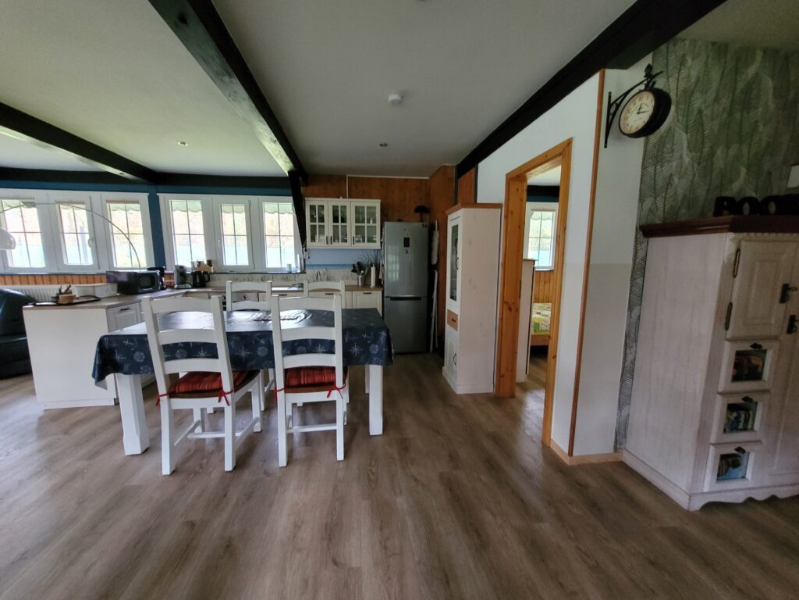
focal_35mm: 13
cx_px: 400
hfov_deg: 106.2
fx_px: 300
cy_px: 300
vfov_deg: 89.9
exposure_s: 1/33
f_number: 2.2
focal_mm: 1.74
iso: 500
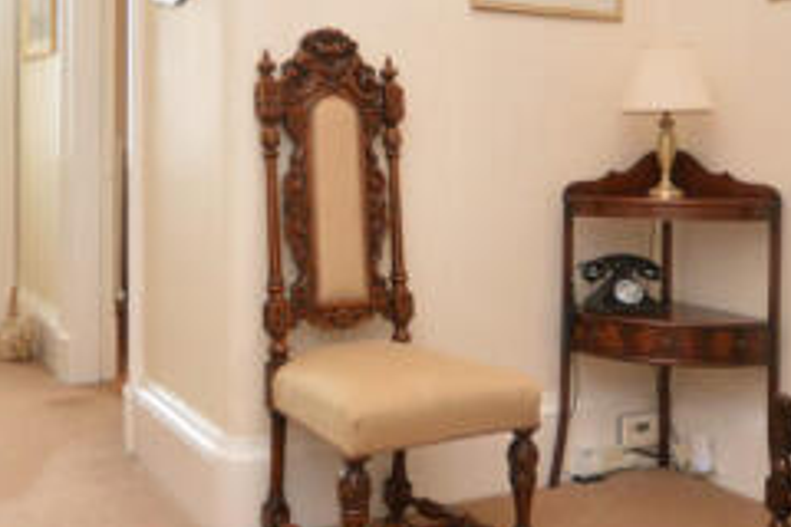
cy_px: 161
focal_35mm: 41
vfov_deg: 32.3
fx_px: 901
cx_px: 333
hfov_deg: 47.2
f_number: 4.5
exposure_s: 1/80
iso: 400
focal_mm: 10
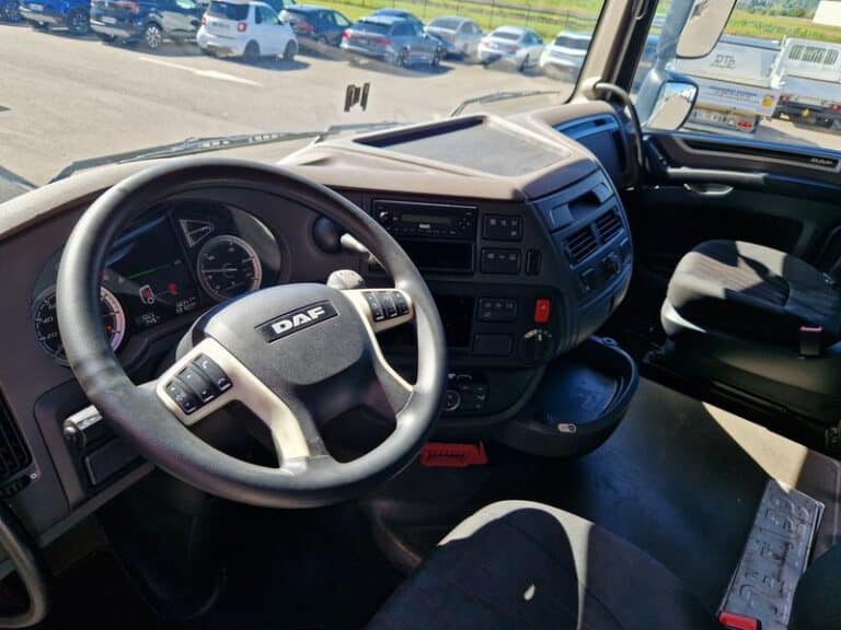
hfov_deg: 73.9
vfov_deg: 58.9
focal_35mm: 23
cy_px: 315
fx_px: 559
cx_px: 420
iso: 50
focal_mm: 5.4
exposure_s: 1/258
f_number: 1.8
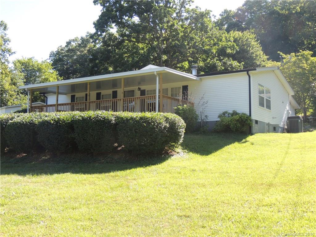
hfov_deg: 43.9
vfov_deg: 33.6
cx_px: 158
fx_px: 393
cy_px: 118
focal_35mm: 43
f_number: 3.4
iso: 100
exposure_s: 1/200
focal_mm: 7.6
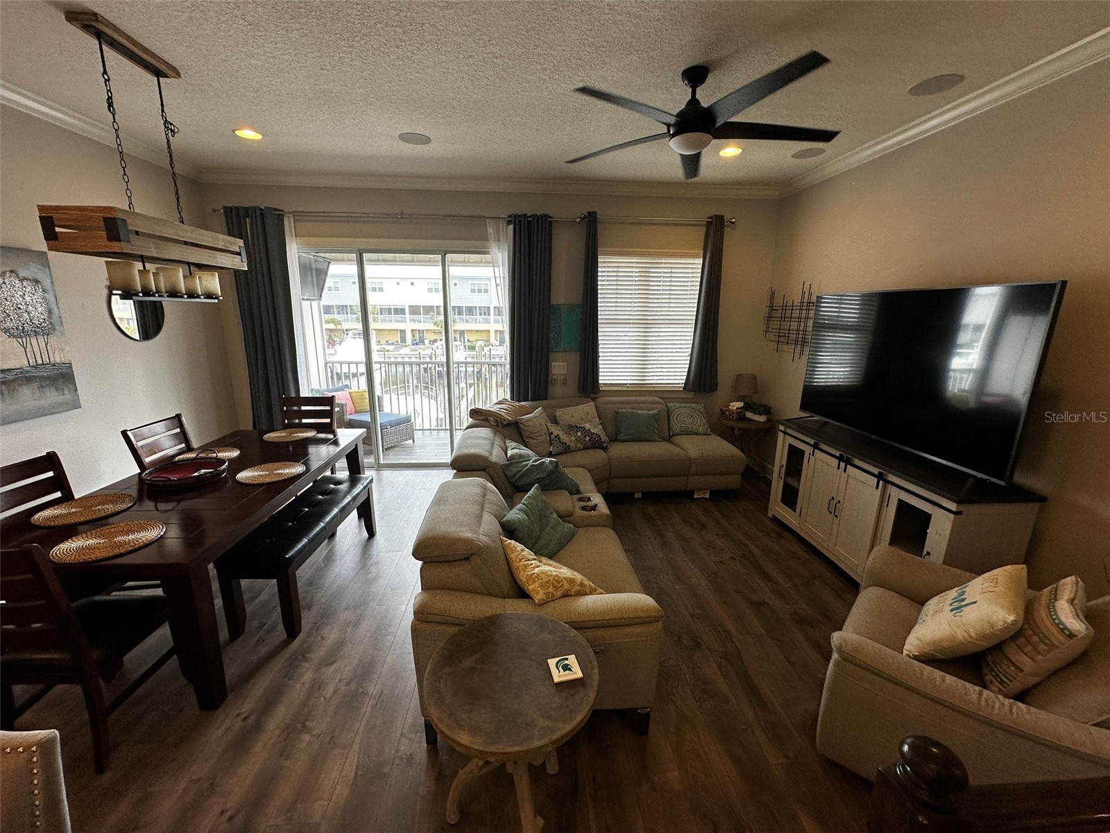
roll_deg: -0.7
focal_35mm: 14
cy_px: 416
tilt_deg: -12.3
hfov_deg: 102.1
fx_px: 449
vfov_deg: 85.7
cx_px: 555
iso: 100
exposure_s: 1/120
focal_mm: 2.22
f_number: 2.2
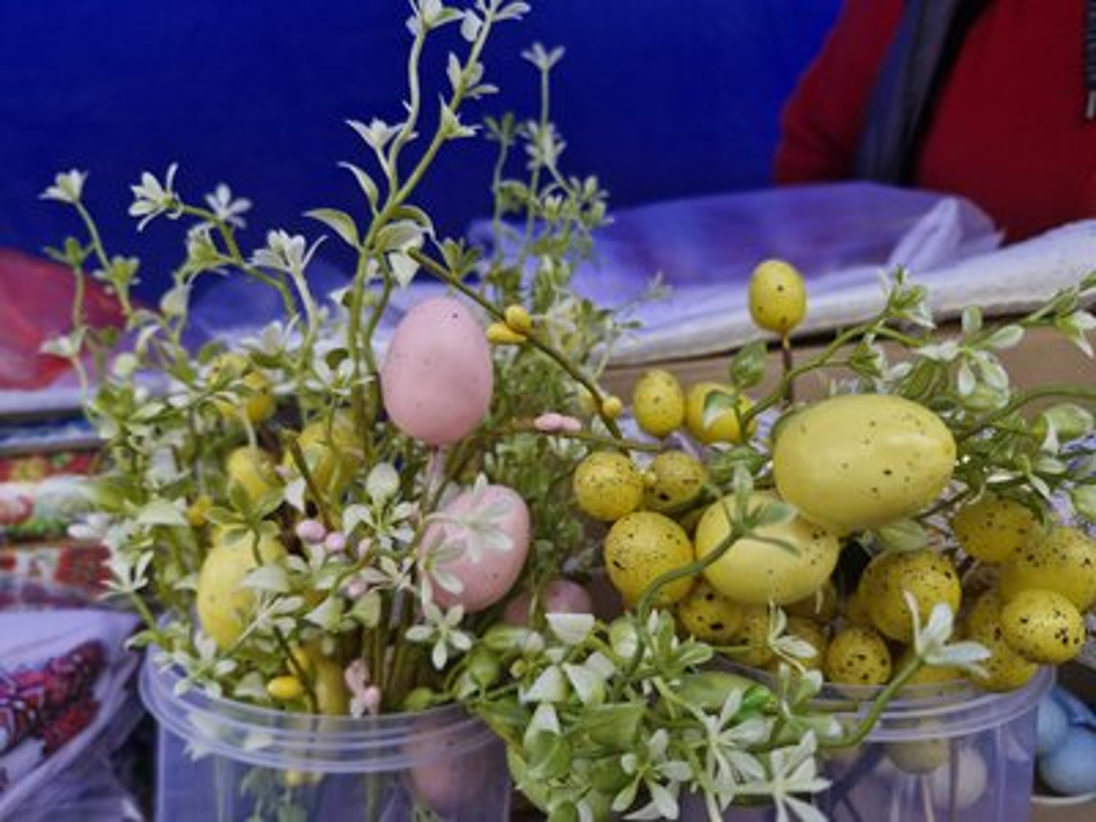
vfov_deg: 58.9
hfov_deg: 73.9
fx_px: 728
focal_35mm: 23
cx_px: 548
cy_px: 411
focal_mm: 5.54
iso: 50
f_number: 1.8
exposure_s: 1/275
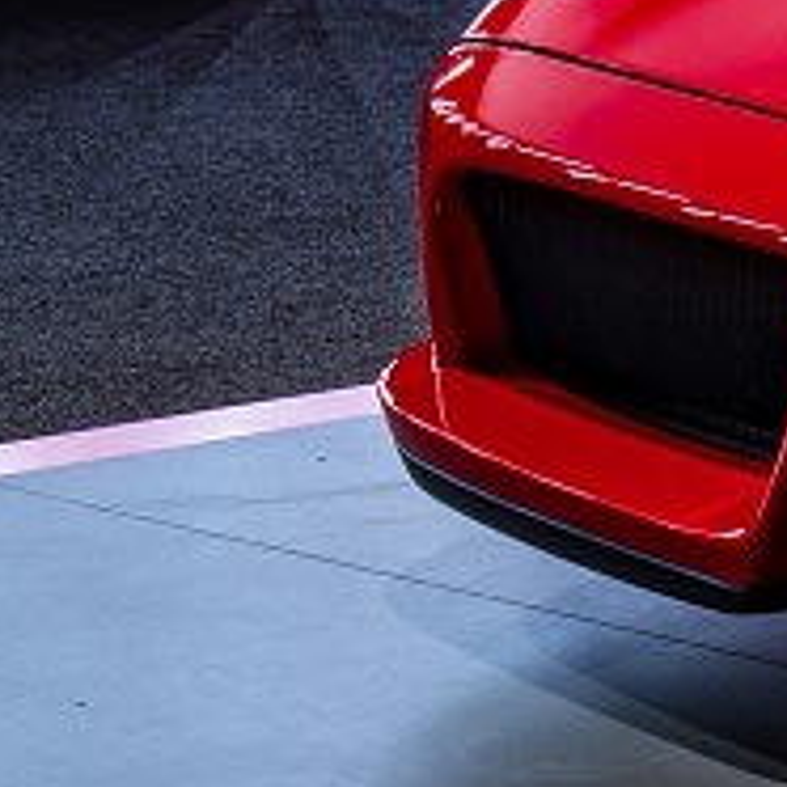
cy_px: -465
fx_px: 5813
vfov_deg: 7.6
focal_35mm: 226
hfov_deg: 7.7
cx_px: 702
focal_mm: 31
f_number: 16
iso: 100
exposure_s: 1.3
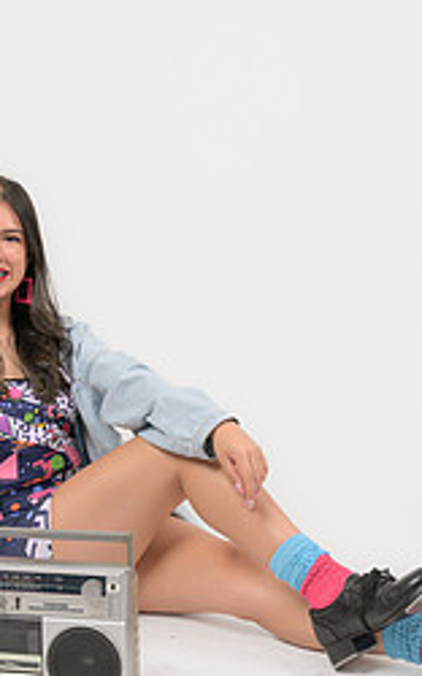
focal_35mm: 77
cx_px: 142
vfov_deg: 26.8
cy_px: 292
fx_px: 1419
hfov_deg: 16.9
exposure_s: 1/160
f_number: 9
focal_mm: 42
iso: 250
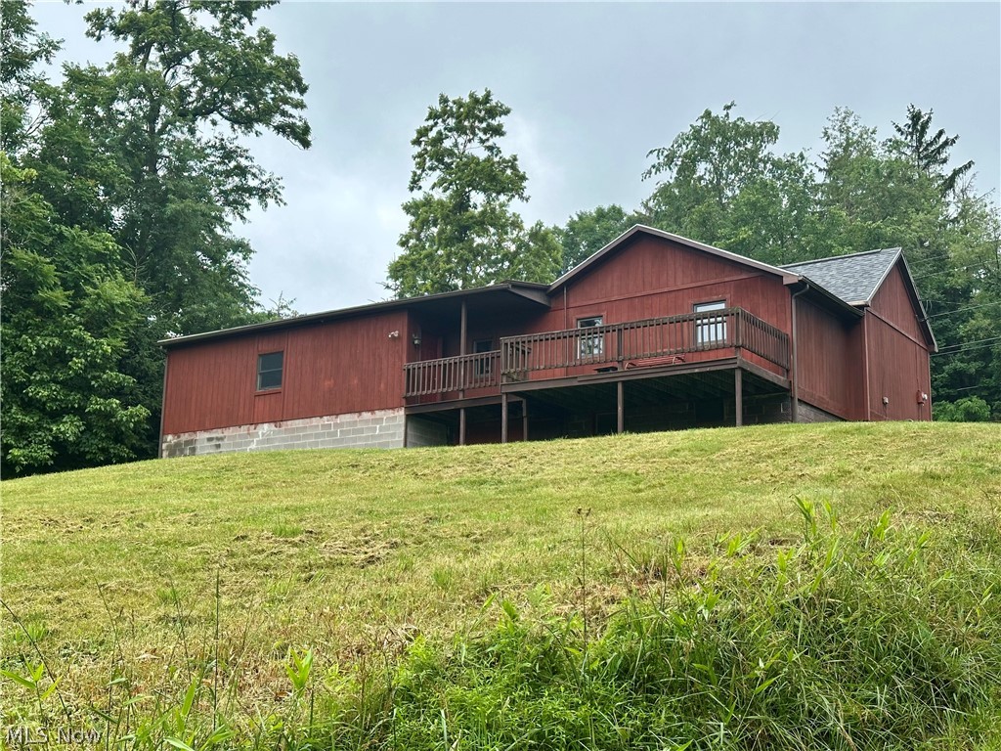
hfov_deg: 39.7
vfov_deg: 30.3
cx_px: 500
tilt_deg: +12.8
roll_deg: -1.6
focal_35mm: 48
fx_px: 1388
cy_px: 376
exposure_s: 1/1212
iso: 64
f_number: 1.78
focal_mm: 6.86
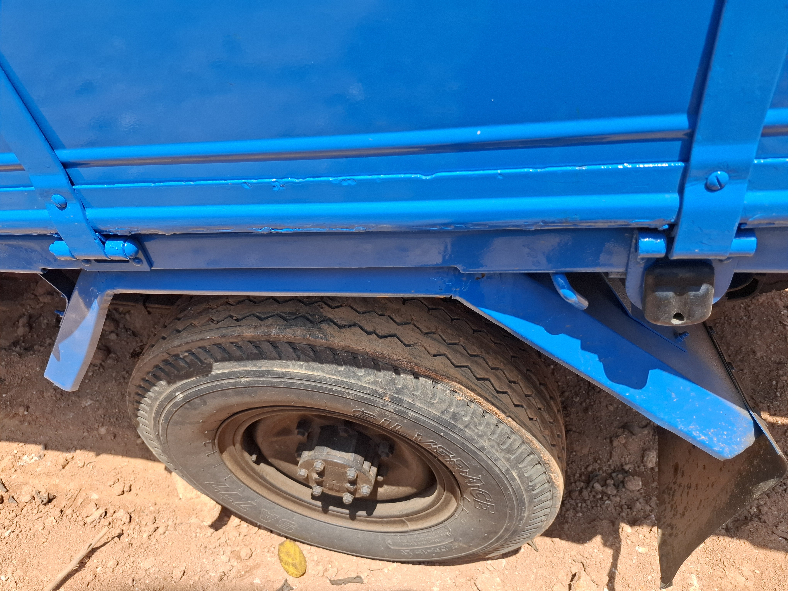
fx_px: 524
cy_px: 296
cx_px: 394
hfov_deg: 73.9
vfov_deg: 58.9
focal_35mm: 23
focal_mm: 5.54
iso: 50
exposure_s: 1/1522
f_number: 1.8
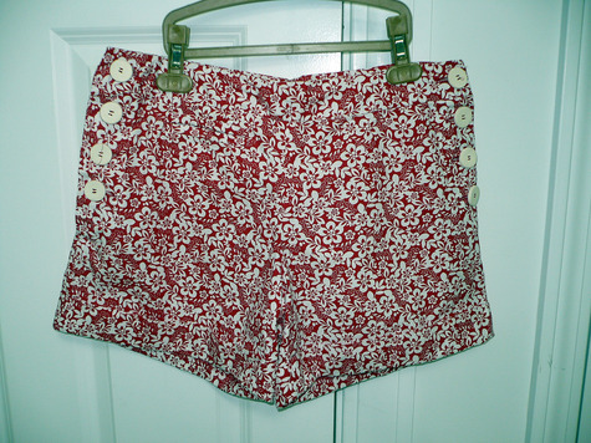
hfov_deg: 52.6
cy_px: 222
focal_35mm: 35
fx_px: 597
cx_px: 296
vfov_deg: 40.7
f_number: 2.8
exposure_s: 1/30
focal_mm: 5.8
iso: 100
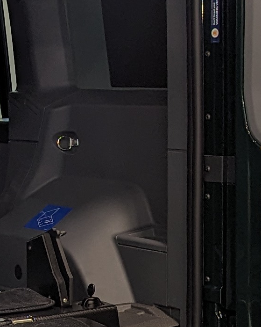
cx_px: 10
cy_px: 262
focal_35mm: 137
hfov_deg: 11.2
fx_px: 1323
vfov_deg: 14.0
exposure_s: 1/23.8
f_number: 1.85
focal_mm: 6.81
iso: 49
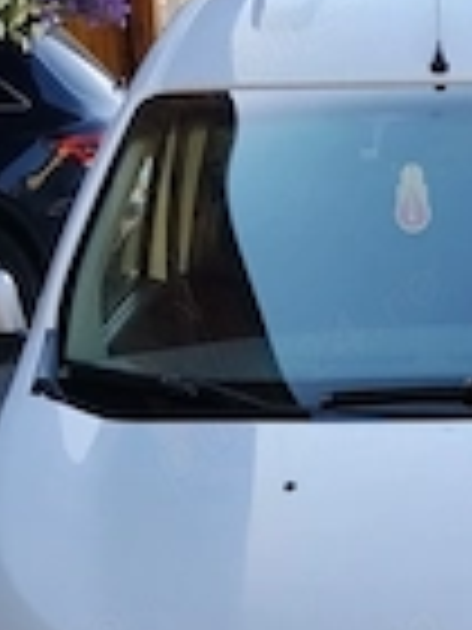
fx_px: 1509
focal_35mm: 83
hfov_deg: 17.4
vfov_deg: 21.5
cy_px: 792
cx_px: 454
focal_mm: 4.22
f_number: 1.8
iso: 50
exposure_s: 1/575
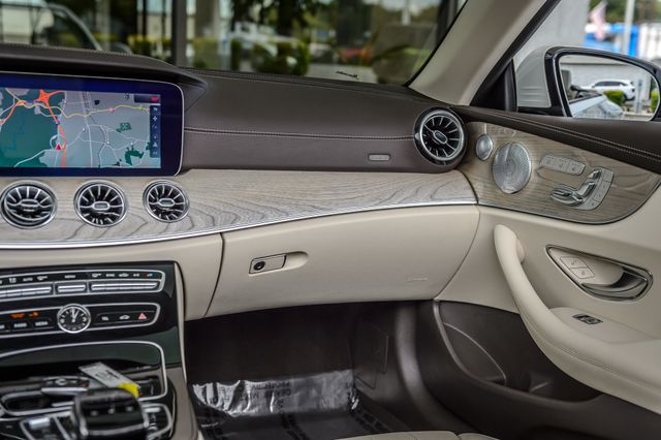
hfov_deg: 46.4
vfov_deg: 31.9
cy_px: 220
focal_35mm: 42
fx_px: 771
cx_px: 330
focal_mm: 42
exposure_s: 1/1250
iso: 400
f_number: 4
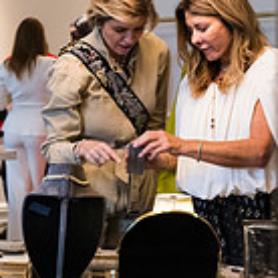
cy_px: 60
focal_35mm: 97
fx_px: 881
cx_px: 40
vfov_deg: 17.8
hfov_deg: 17.7
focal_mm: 35
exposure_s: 1/160
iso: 2500
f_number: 3.2
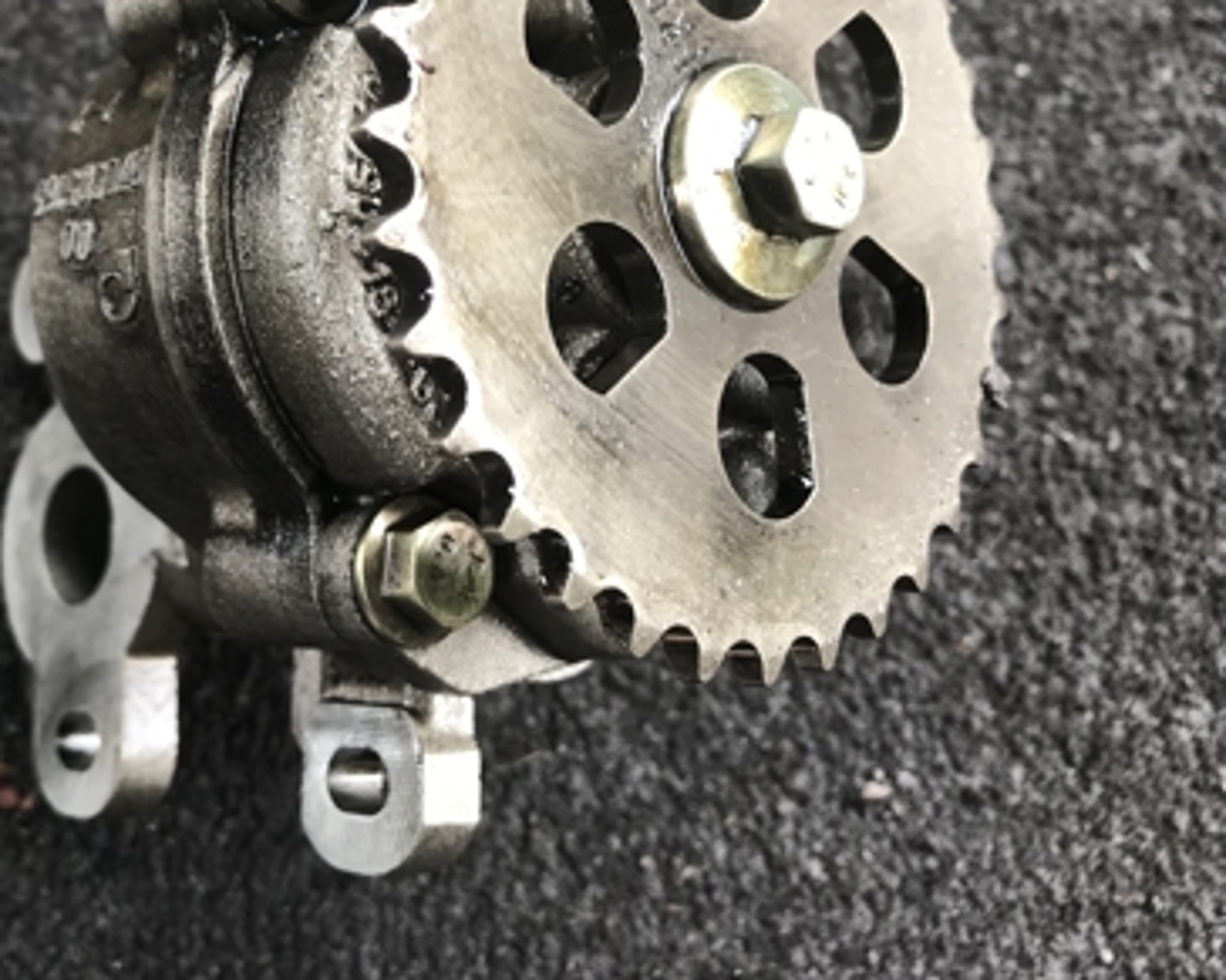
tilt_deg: -73.7
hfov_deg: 38.0
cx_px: 333
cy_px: 190
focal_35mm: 48
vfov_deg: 30.6
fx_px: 1741
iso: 25
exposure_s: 1/50
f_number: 1.8
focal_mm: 3.99
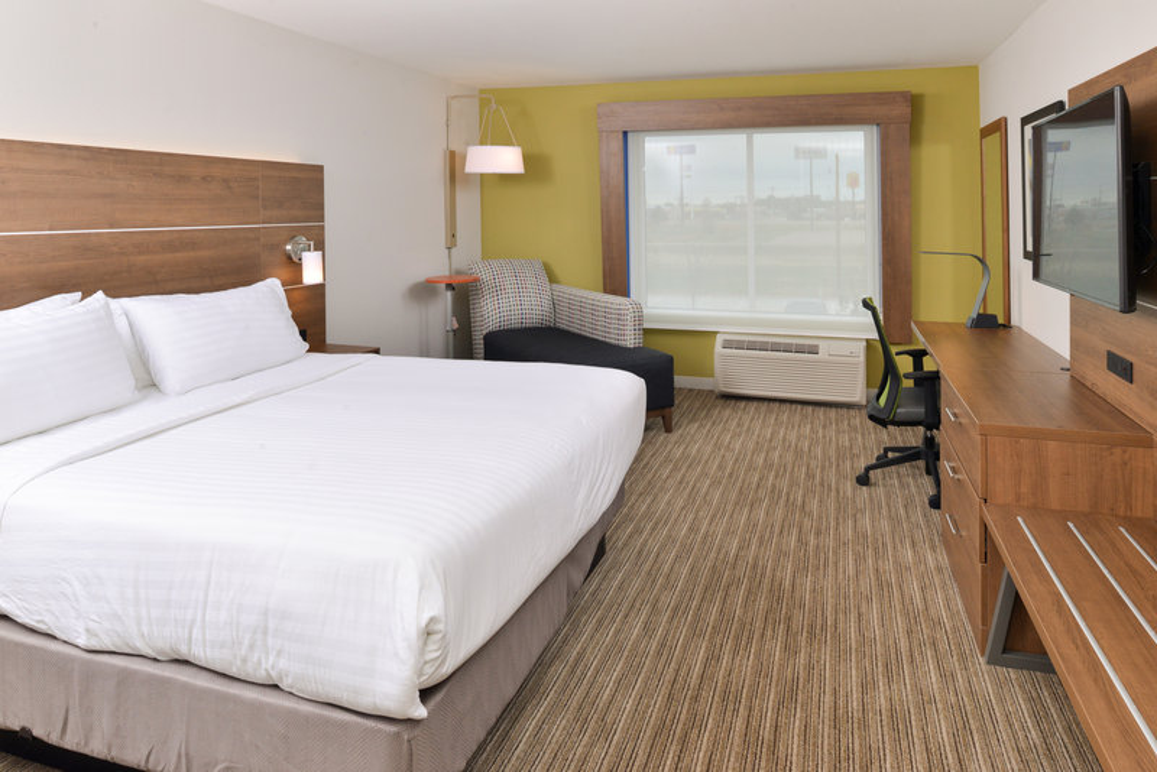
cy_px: 386
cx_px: 578
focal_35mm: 24
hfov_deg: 73.7
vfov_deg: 53.2
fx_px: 772
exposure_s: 1/125
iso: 640
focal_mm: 24
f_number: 13
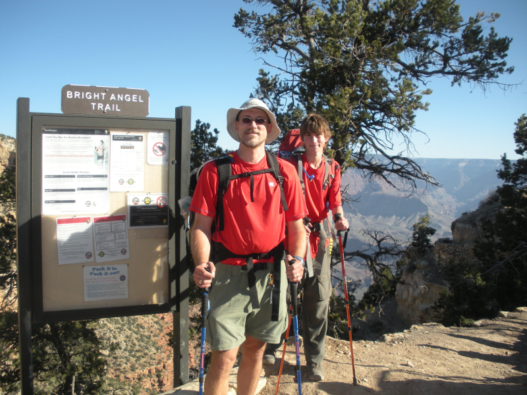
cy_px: 198
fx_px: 548
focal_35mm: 36
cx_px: 264
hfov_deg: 51.4
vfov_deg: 39.7
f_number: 3.5
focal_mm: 6.3
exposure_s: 1/572
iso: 88
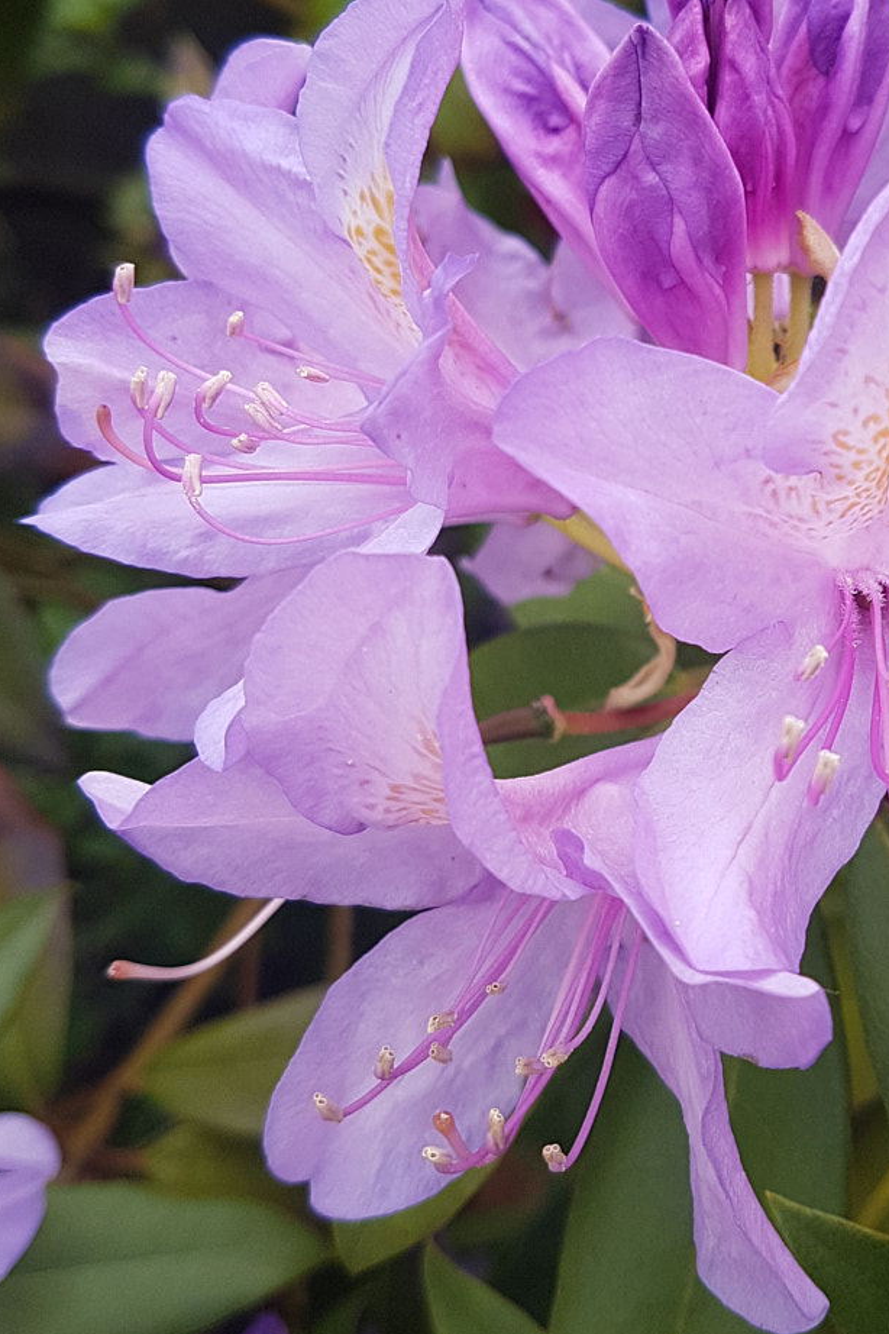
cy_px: 498
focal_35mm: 47
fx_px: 1741
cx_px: 860
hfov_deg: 27.2
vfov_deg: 41.6
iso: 40
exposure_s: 1/299
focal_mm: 4.2
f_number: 1.7
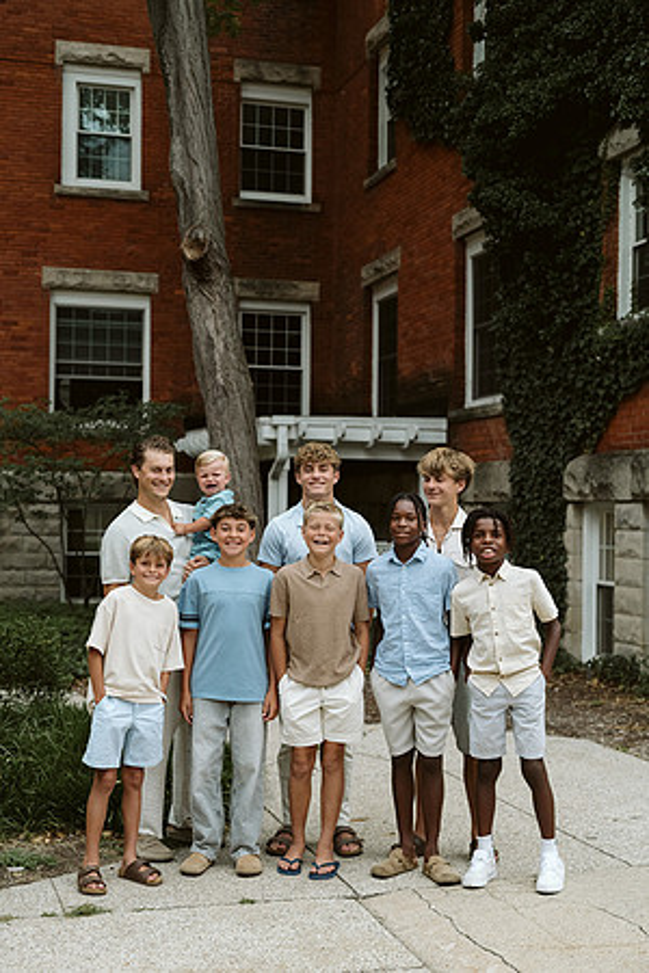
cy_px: 486
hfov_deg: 27.0
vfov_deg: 39.6
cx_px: 324
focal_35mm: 50
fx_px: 1352
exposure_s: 1/640
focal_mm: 50
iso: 1000
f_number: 2.8
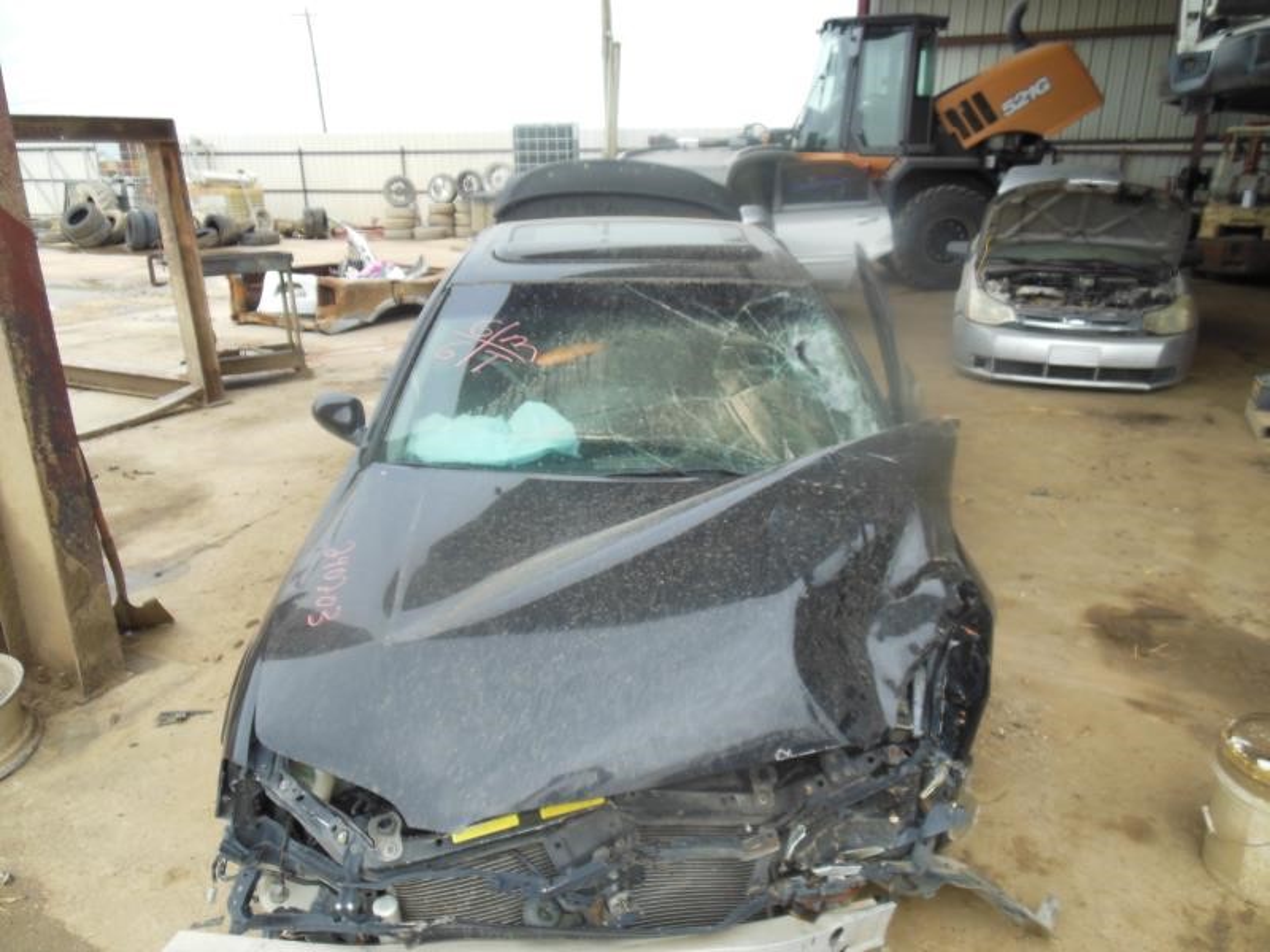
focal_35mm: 25
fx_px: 917
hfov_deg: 69.4
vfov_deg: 54.9
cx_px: 635
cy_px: 476
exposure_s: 1/250
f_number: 3.2
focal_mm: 4.5
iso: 160
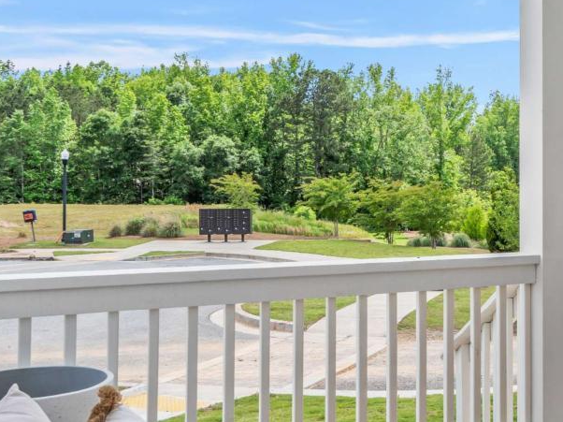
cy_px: 186
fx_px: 748
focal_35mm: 46
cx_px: 511
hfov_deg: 38.3
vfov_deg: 31.5
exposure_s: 1/320
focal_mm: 16
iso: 250
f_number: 9
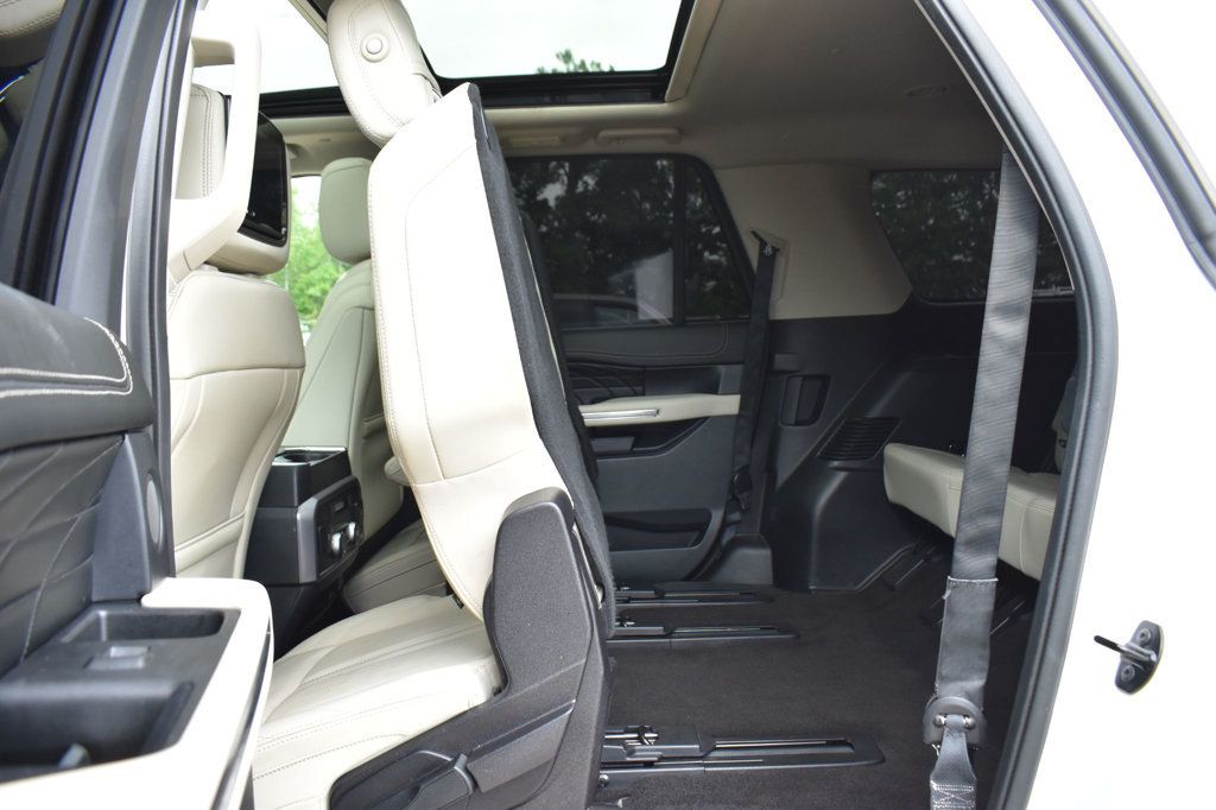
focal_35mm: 27
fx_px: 912
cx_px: 608
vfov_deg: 47.9
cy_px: 405
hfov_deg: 67.4
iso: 640
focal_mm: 18
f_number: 5.6
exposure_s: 1/125
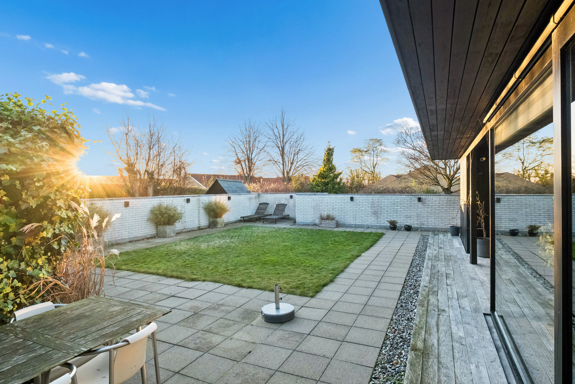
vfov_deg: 61.9
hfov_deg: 84.0
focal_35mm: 20
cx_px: 288
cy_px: 192
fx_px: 319
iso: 800
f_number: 8
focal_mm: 13.2
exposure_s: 1/100
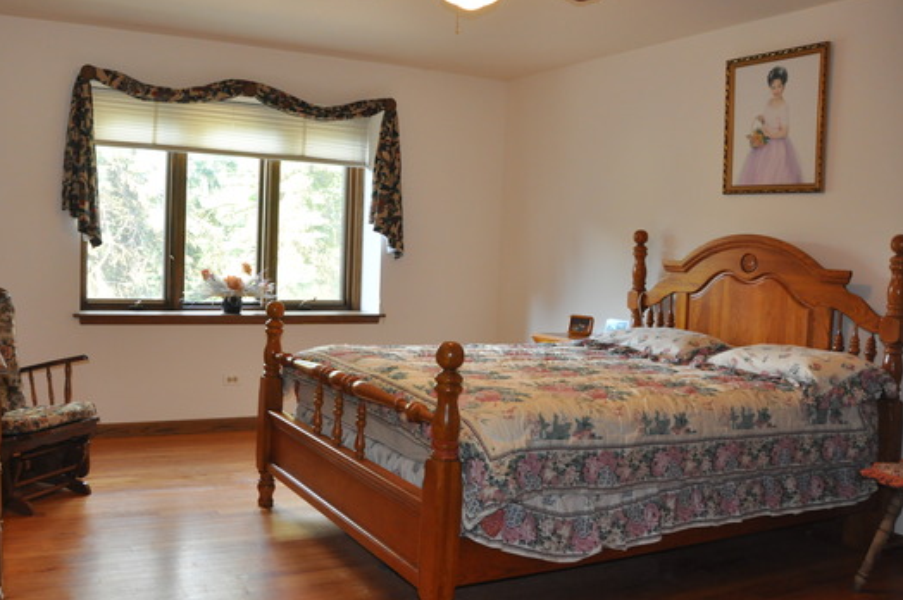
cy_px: 304
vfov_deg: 39.9
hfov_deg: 56.9
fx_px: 827
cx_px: 372
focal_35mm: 33
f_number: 3.5
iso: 800
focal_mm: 18
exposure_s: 1/60
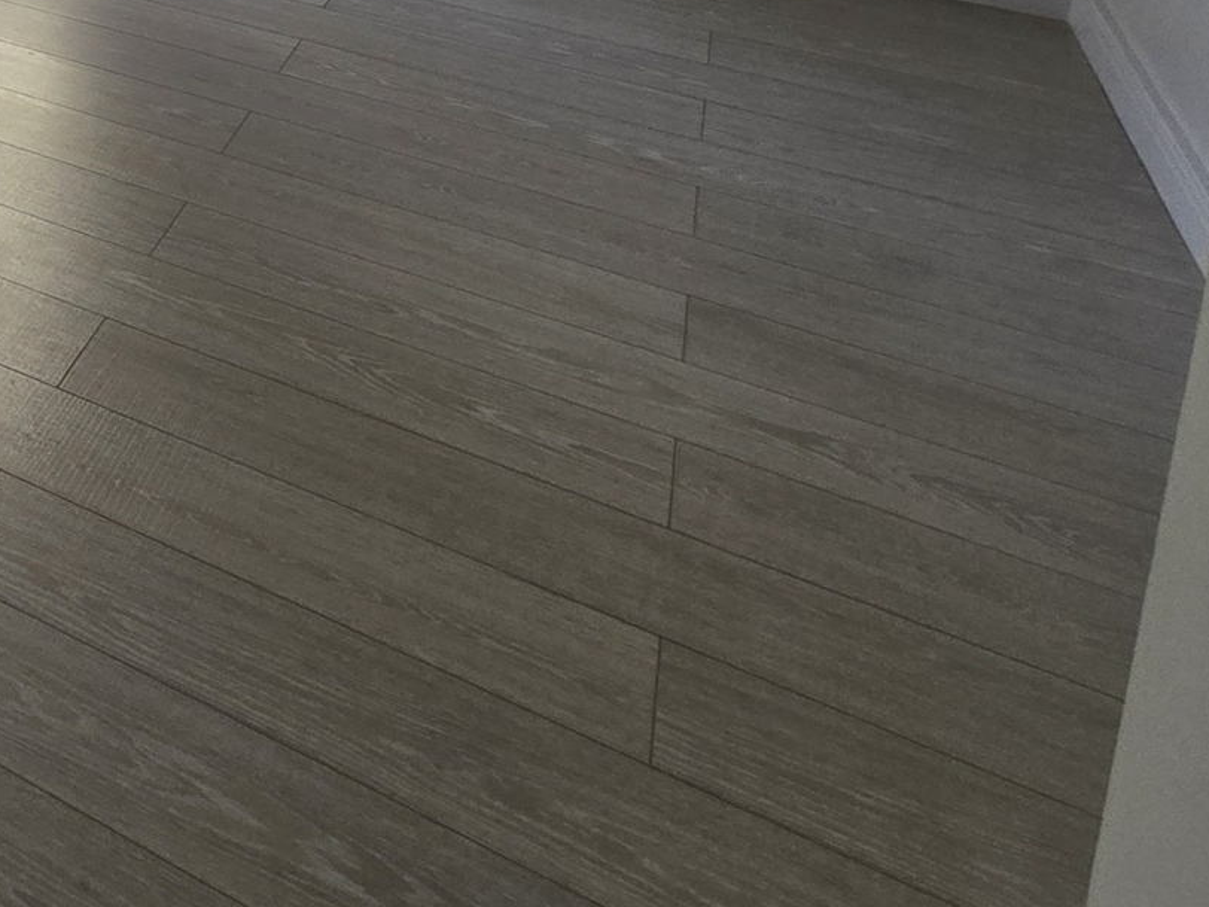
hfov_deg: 30.2
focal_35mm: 41
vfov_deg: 27.3
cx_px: -532
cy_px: -368
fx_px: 1432
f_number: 2.2
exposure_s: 1/142
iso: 50
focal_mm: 2.2
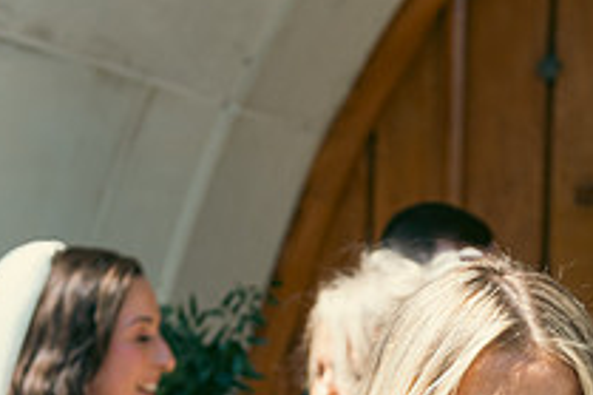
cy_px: 513
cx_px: 443
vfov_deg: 12.0
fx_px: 1827
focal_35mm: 111
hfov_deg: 18.3
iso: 100
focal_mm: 40
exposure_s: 1/640
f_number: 3.5
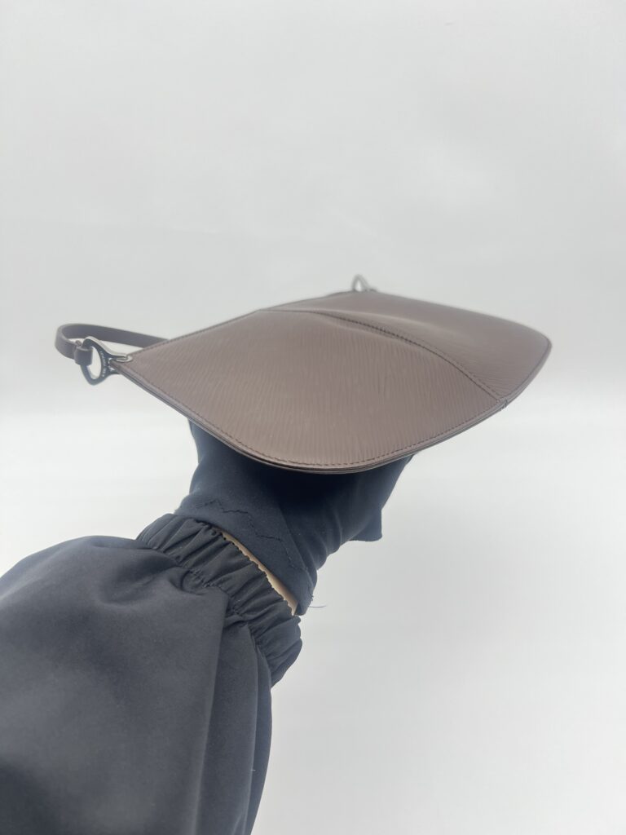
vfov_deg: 67.3
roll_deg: -0.1
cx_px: 313
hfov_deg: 53.1
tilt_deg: -32.3
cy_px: 418
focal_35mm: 26
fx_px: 627
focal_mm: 5.7
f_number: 1.5
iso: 32
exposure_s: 1/101
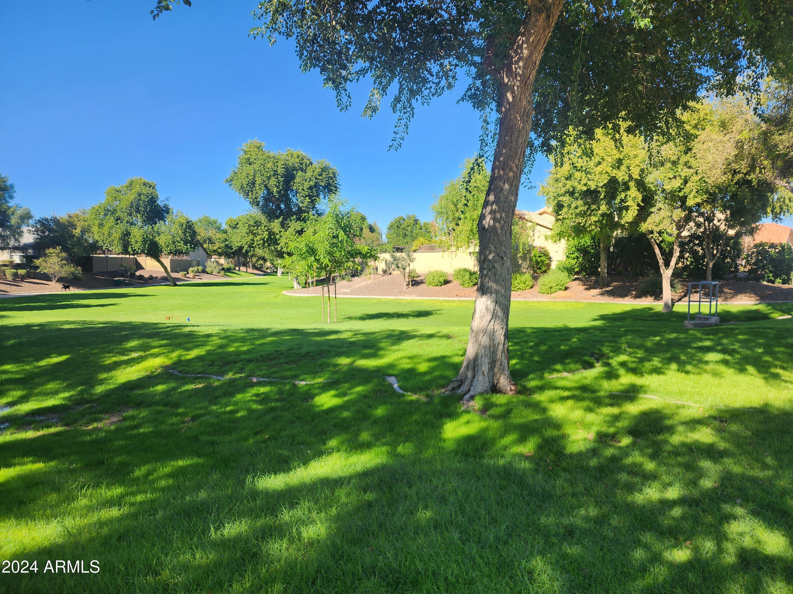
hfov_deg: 73.9
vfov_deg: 58.9
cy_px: 297
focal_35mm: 23
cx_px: 396
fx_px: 527
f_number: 1.8
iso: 12
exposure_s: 1/466
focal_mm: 6.4
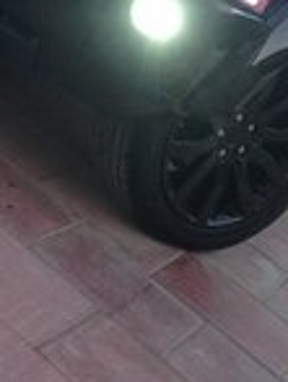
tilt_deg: -3.3
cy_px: -208
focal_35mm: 111
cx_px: 67
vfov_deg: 16.1
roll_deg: -32.0
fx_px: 1226
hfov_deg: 13.3
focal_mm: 4.12
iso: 50
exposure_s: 1/60
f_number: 2.4
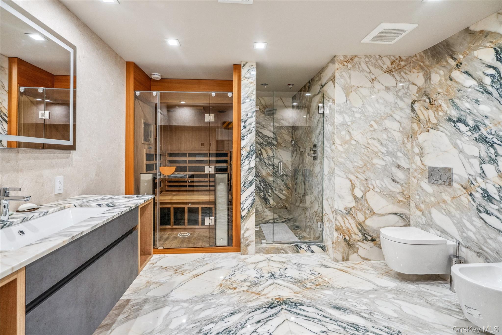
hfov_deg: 96.7
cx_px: 251
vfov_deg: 73.7
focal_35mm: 16
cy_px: 168
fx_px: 223
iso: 640
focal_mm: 16
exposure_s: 1/80
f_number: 5.6
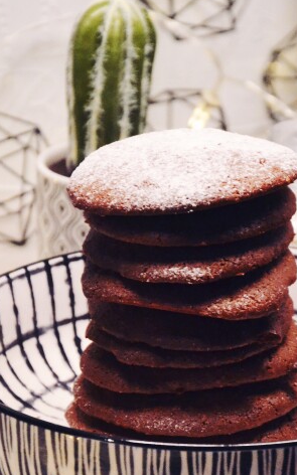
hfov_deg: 4.8
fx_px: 3521
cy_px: 257
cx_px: 171
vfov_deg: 7.7
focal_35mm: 272
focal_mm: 105
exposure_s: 1/125
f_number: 5.6
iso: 3200
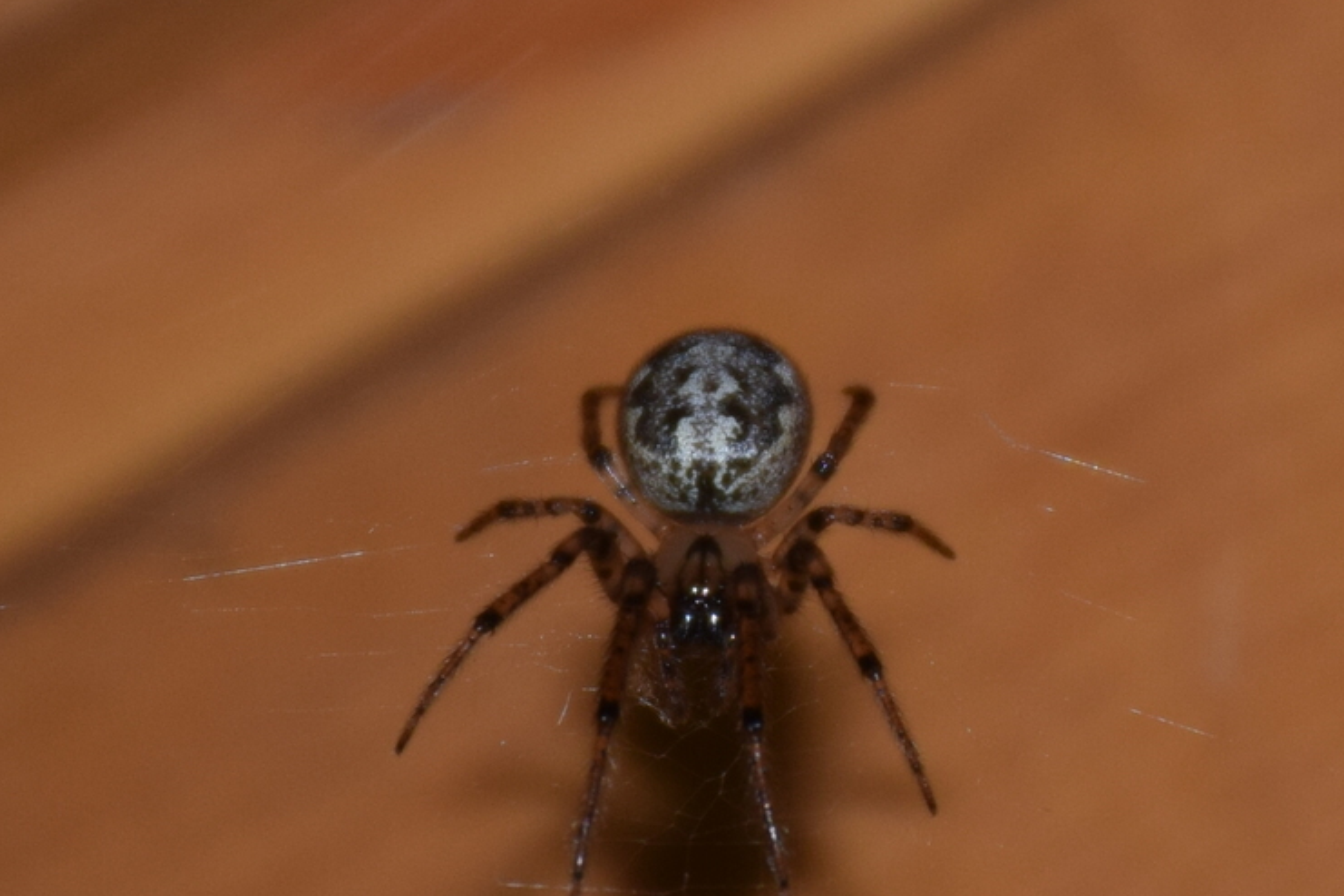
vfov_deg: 5.1
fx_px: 10154
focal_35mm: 272
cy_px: 541
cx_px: 722
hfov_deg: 7.6
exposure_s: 1/60
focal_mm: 140
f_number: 5.6
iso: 320
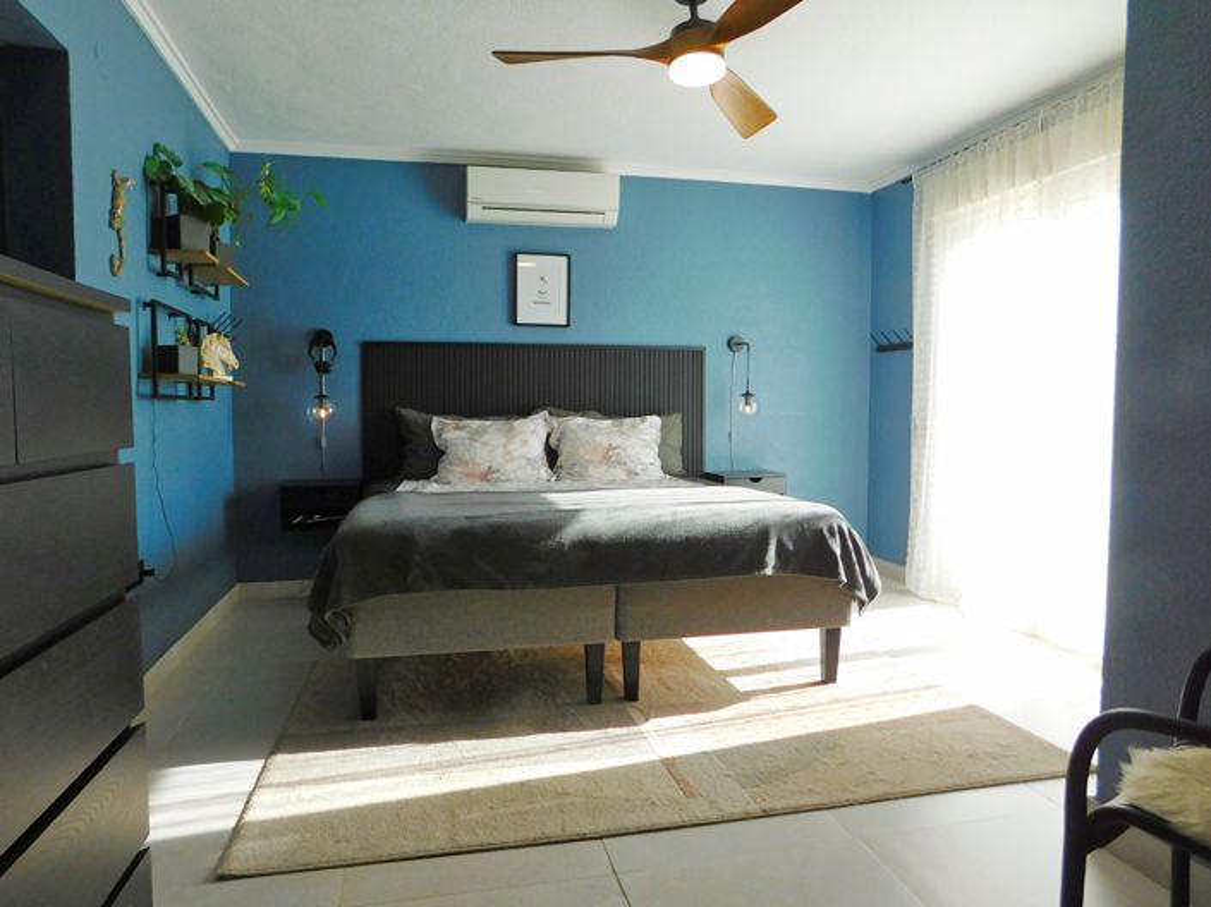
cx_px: 606
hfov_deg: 74.0
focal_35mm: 23
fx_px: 804
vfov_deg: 58.8
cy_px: 454
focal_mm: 4
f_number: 3
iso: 125
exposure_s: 1/200
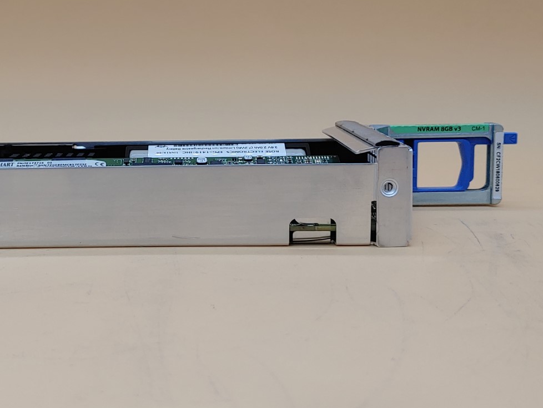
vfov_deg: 27.5
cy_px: 163
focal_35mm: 53
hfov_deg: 35.5
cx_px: 151
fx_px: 832
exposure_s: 1/115
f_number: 1.8
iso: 50
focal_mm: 4.36
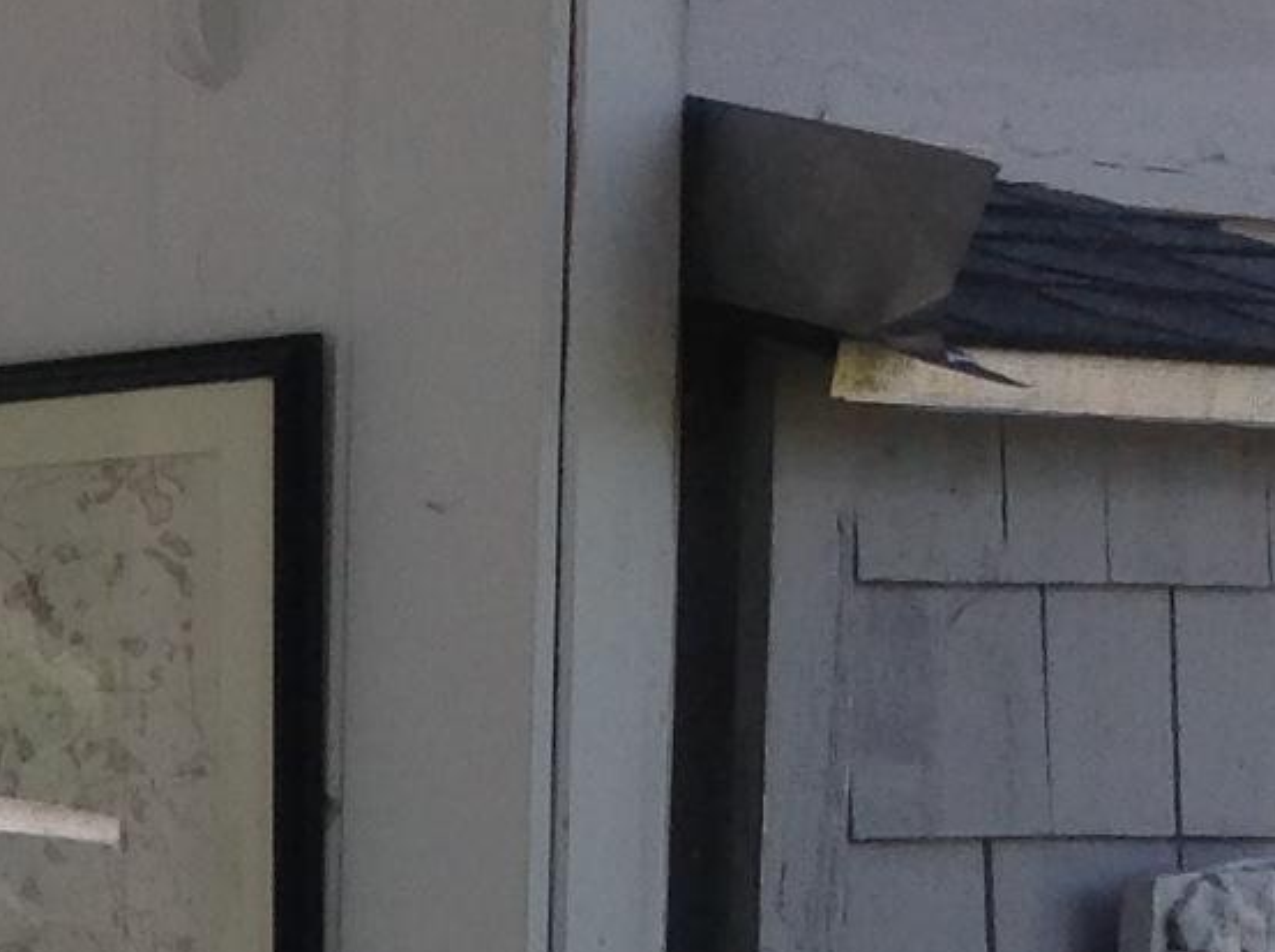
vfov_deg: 8.9
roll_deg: -1.3
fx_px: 6031
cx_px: -1192
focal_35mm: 164
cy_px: 1153
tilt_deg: -1.6
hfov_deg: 11.1
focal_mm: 4.28
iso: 50
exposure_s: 1/444
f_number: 2.4
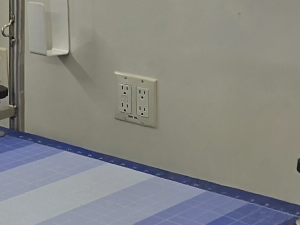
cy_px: 65
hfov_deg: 19.7
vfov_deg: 15.1
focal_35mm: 98
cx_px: 31
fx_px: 849
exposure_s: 1/120
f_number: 1.8
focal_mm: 5.4
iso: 25
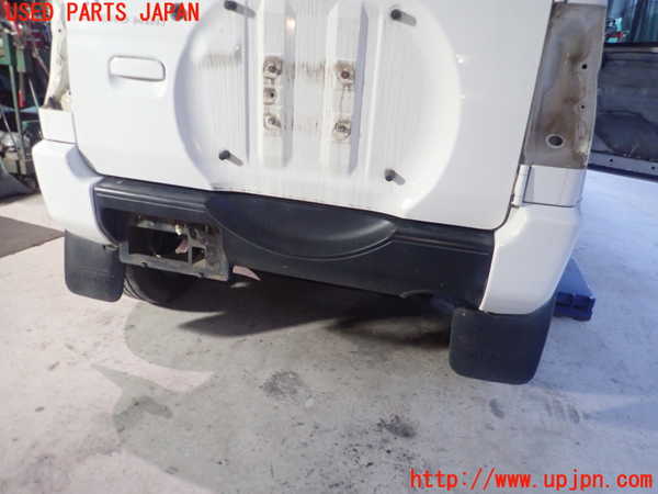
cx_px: 329
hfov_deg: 69.4
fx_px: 475
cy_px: 247
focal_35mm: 25
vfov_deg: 54.9
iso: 800
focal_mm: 4.5
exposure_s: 1/30
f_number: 2
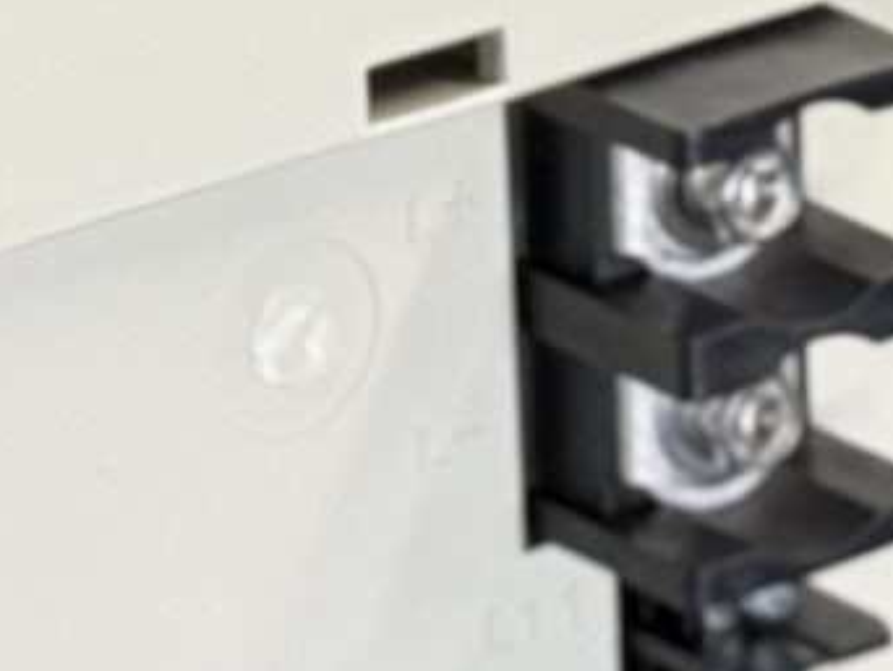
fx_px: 9268
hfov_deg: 5.4
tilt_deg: -20.4
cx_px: -593
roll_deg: +1.1
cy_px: -342
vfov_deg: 4.1
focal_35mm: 359
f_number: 1.78
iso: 125
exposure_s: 1/50
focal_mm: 6.76
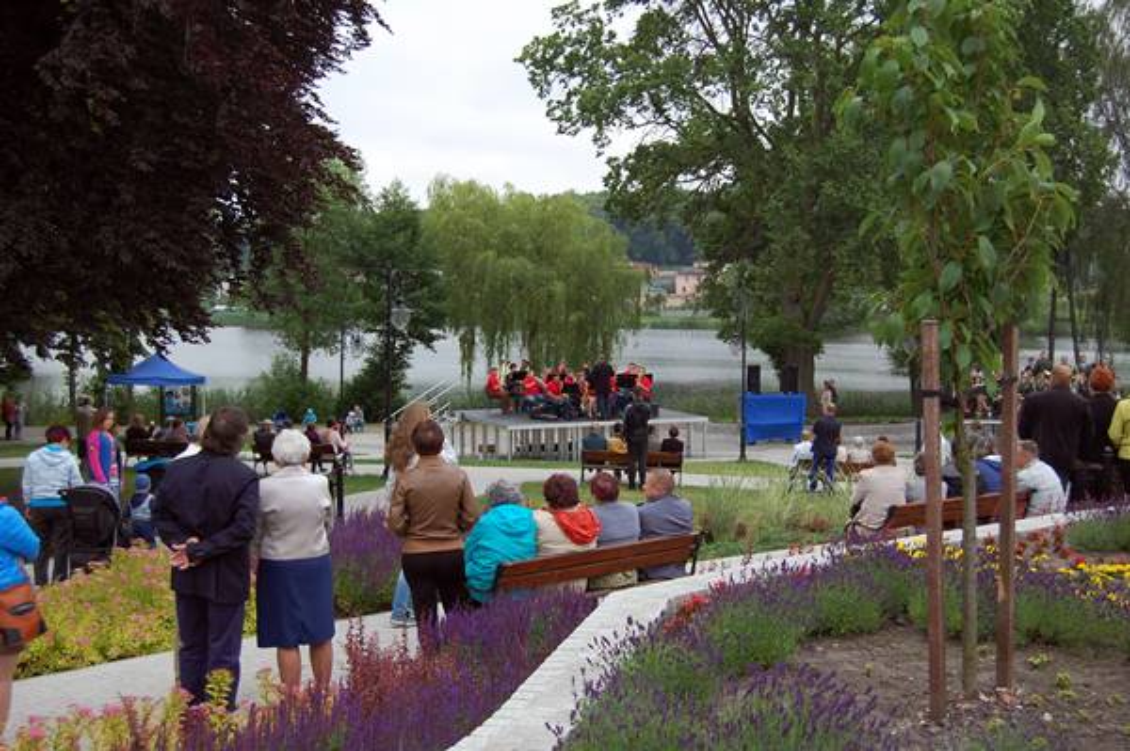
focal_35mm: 42
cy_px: 376
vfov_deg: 31.8
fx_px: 1317
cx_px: 565
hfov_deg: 46.4
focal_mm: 28
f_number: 5.6
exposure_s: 1/125
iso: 250
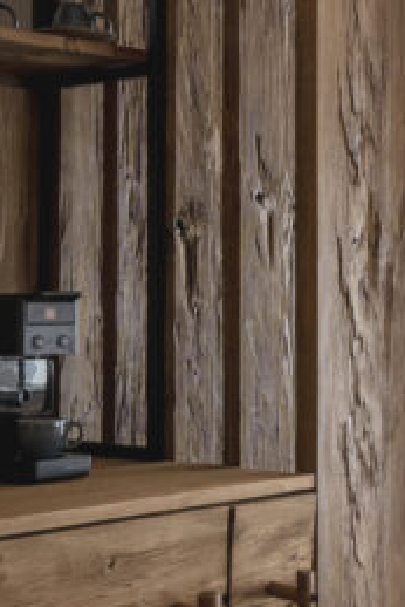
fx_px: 1399
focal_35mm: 83
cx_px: 476
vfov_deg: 24.5
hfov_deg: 15.9
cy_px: 281
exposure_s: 1/160
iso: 200
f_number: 8
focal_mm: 21
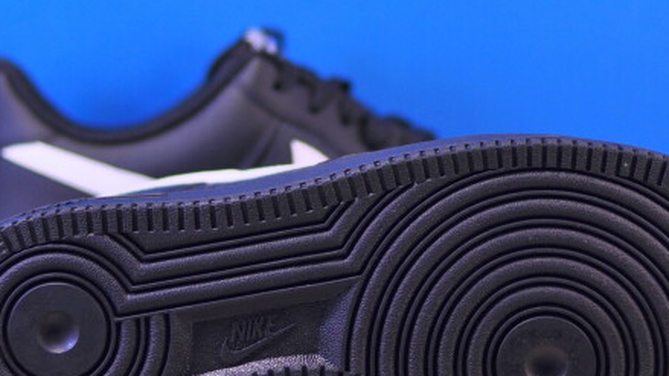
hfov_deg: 15.0
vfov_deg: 8.5
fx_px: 2537
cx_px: 347
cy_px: 130
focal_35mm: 143
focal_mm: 50
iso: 250
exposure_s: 1/320
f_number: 2
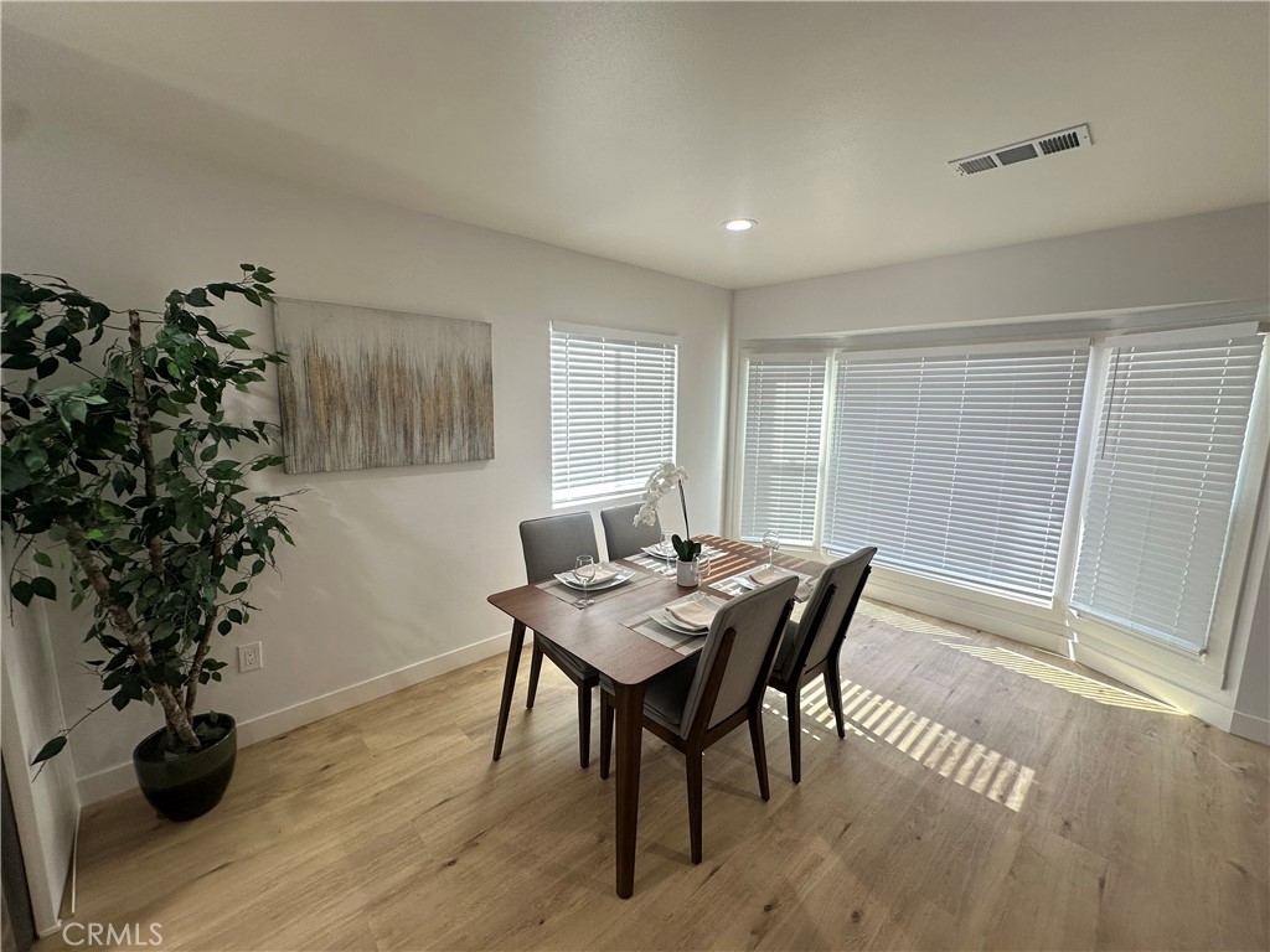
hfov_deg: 102.1
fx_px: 514
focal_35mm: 14
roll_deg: -1.3
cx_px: 635
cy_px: 476
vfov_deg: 85.7
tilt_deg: -8.8
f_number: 2.2
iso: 100
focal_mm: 2.22
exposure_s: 1/120
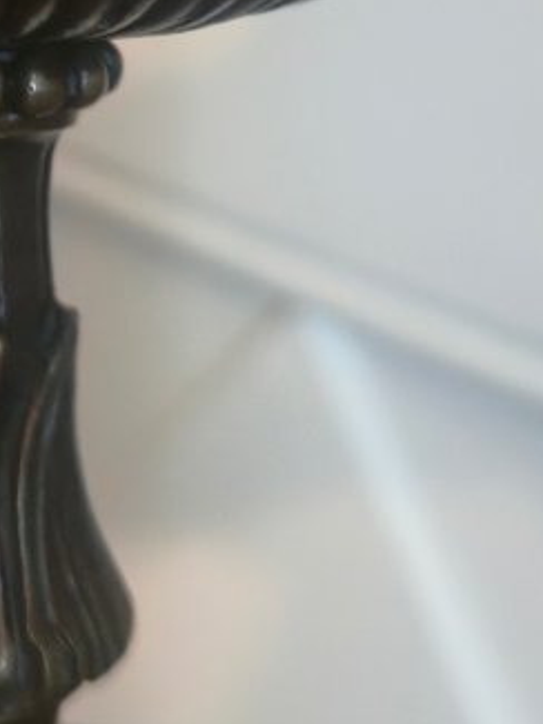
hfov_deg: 17.1
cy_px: -4
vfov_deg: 22.1
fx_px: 1777
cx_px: 22
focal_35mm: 85
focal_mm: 5.4
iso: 640
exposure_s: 1/25
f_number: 1.8
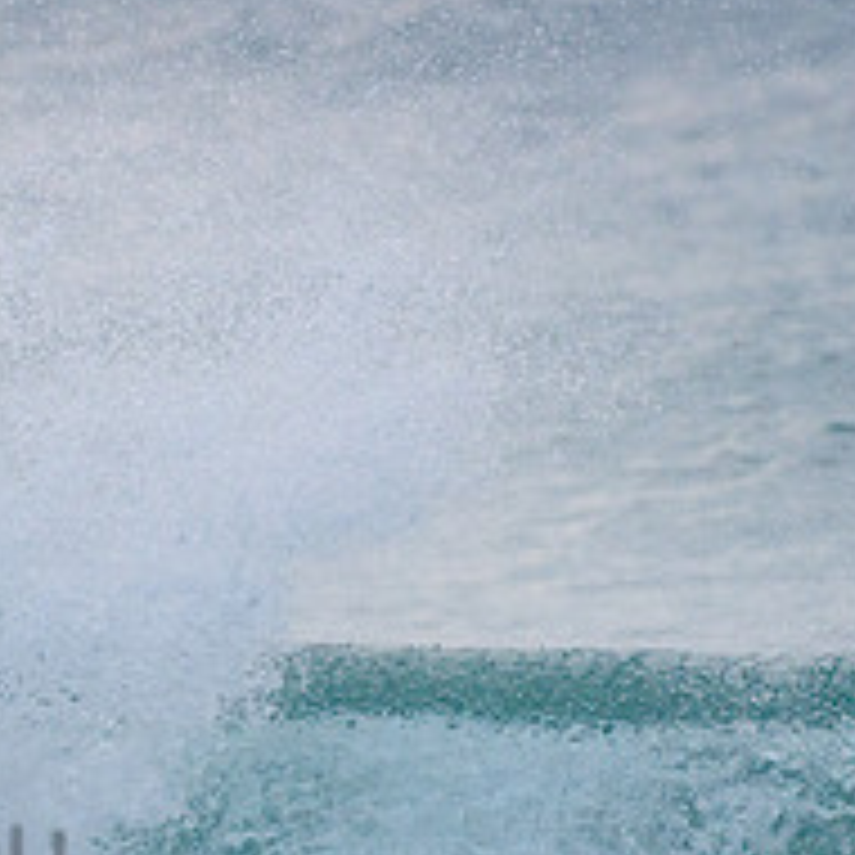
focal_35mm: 1590
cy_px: 791
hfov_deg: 1.1
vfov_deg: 1.1
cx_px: -449
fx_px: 44432
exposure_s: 1/1250
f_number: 5.6
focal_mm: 500
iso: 500
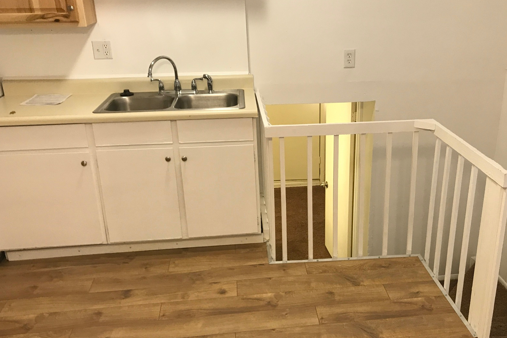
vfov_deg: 35.0
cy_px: 197
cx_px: 323
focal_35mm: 38
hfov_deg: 50.1
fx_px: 535
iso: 40
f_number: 1.8
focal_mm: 3.99
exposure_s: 1/24
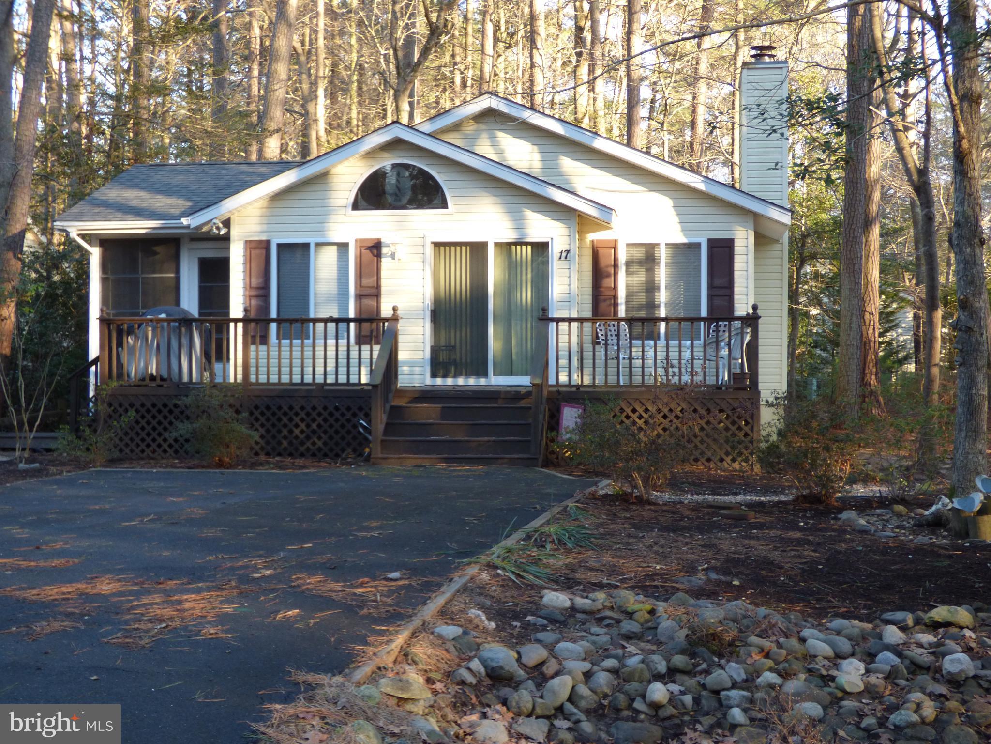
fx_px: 1374
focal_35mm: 48
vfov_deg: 30.3
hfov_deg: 39.7
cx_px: 496
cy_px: 372
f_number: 3.8
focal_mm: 8.24
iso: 160
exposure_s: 1/60
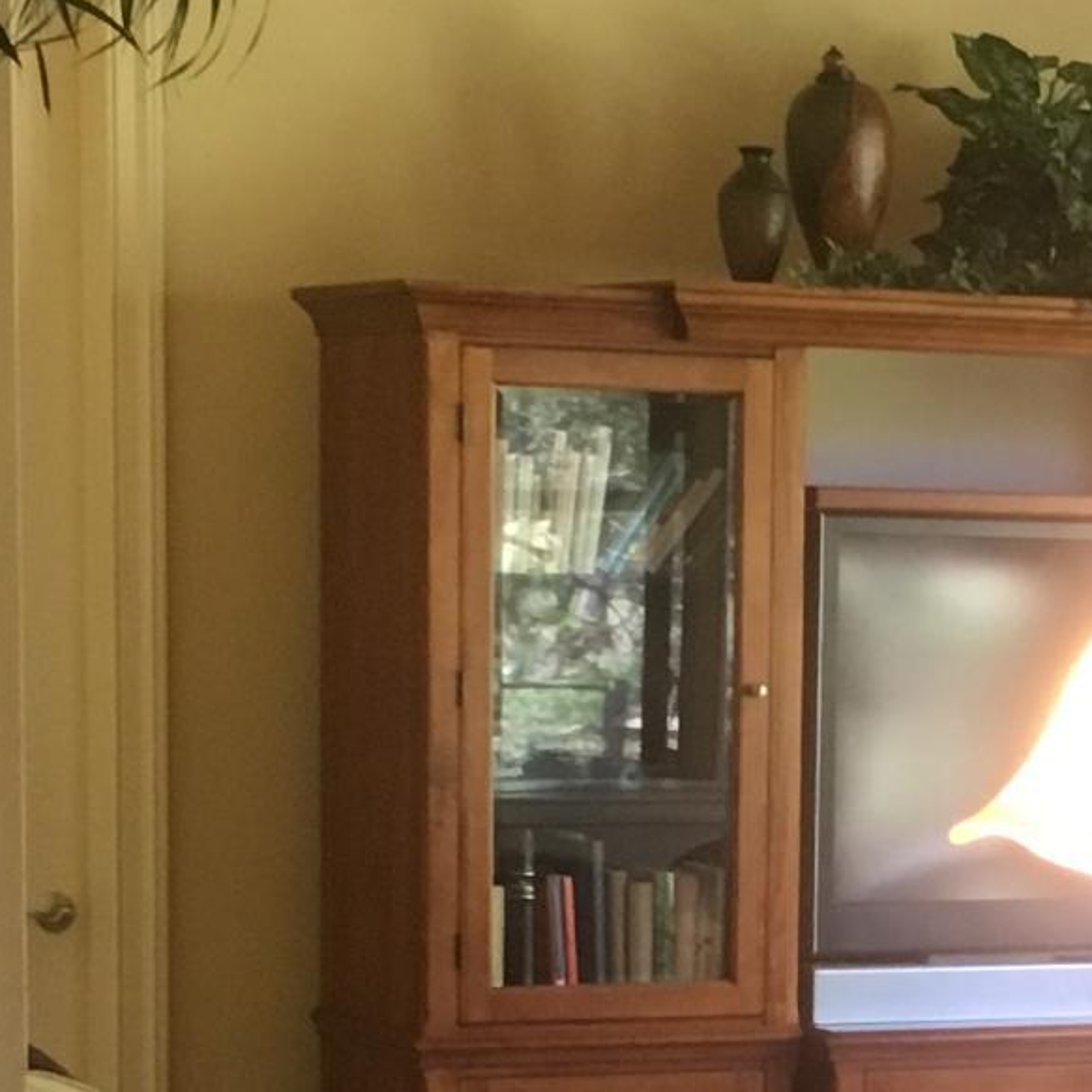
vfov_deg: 13.0
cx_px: 1152
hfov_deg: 13.0
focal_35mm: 132
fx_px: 4711
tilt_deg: -7.7
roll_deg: -0.1
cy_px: 1221
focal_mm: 4.15
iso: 125
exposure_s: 1/30
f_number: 2.2
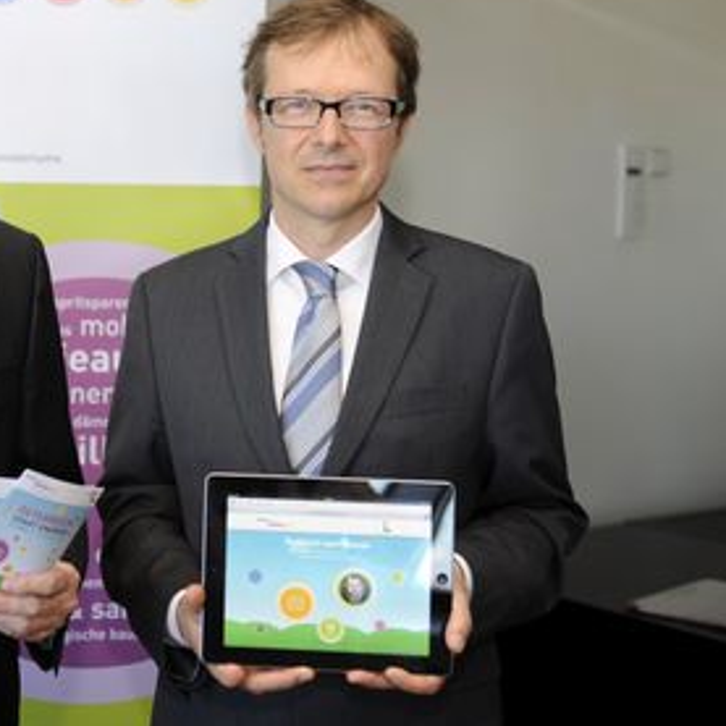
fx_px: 1566
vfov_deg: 26.1
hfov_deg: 25.5
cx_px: 110
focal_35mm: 66
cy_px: 324
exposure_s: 1/60
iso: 200
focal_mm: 42
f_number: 2.8
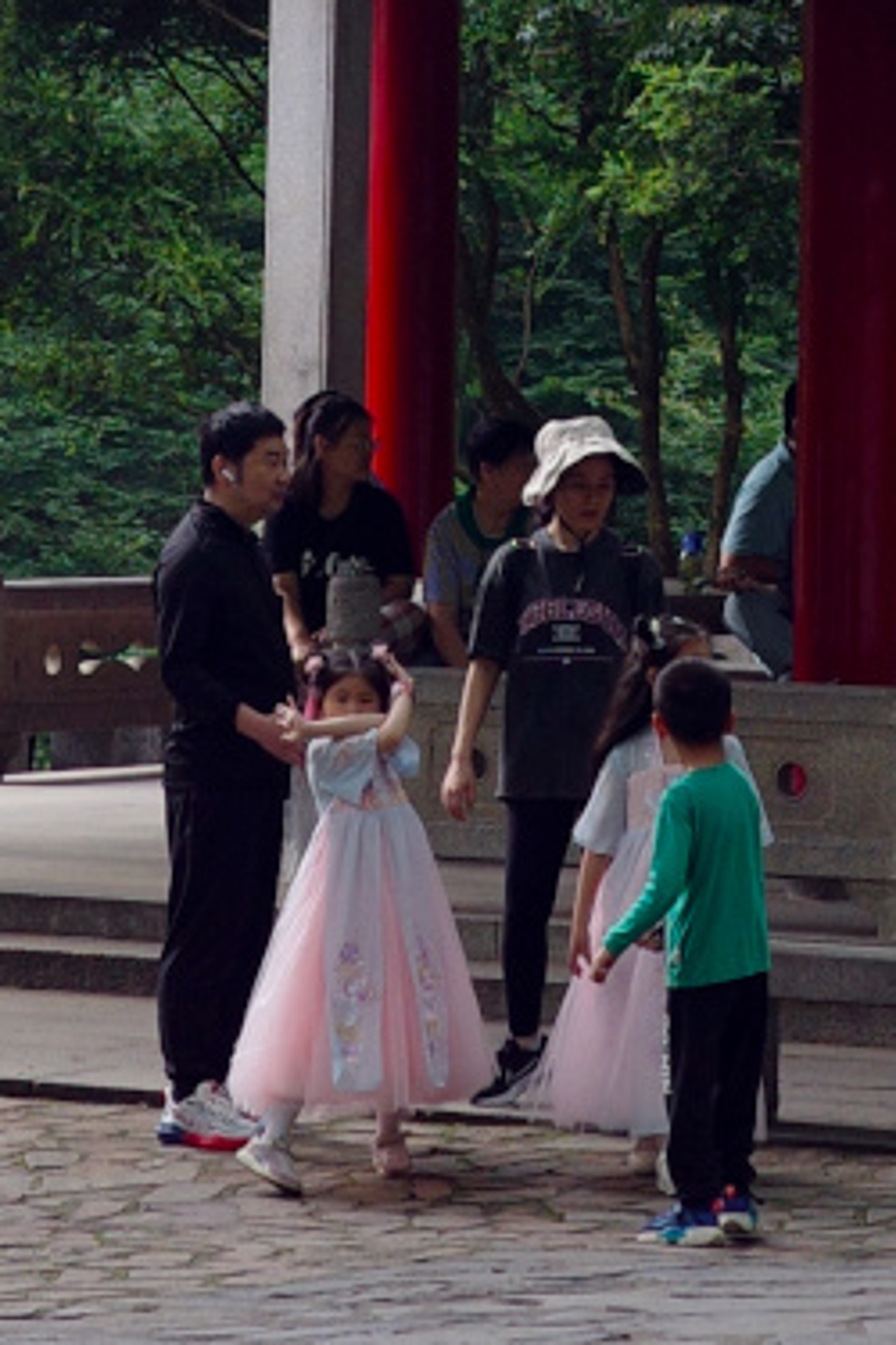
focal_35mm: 205
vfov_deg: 9.1
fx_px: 7653
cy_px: -1801
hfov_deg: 6.7
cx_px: 788
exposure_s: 1/160
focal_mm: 26
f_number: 3.2
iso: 200
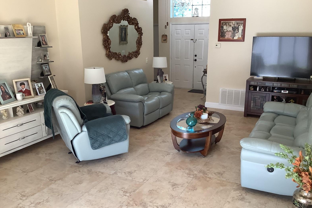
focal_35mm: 33
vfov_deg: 40.0
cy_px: 109
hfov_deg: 57.2
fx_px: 286
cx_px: 159
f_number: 2.4
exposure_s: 1/60
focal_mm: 3.3
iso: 100
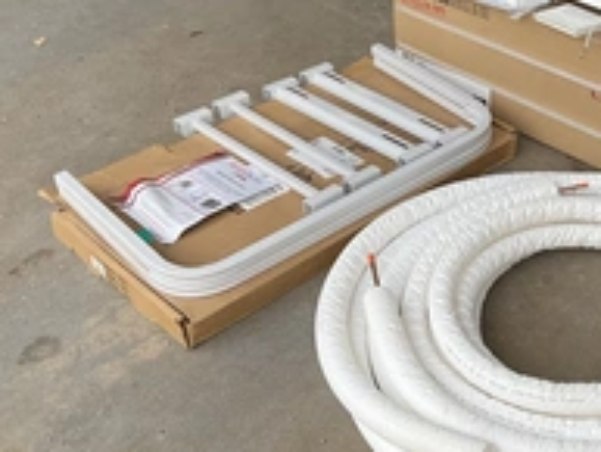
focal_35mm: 60
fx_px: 1042
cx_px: 561
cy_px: 106
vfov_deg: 24.1
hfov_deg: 30.5
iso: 25
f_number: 1.8
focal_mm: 3
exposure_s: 1/422
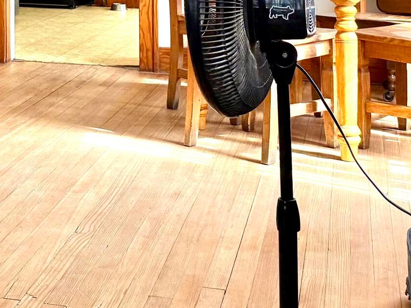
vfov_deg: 16.3
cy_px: -111
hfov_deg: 22.2
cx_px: 4
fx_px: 1009
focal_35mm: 85
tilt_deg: +0.4
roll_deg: +0.0
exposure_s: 1/134
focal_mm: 6.76
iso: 160
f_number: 1.78
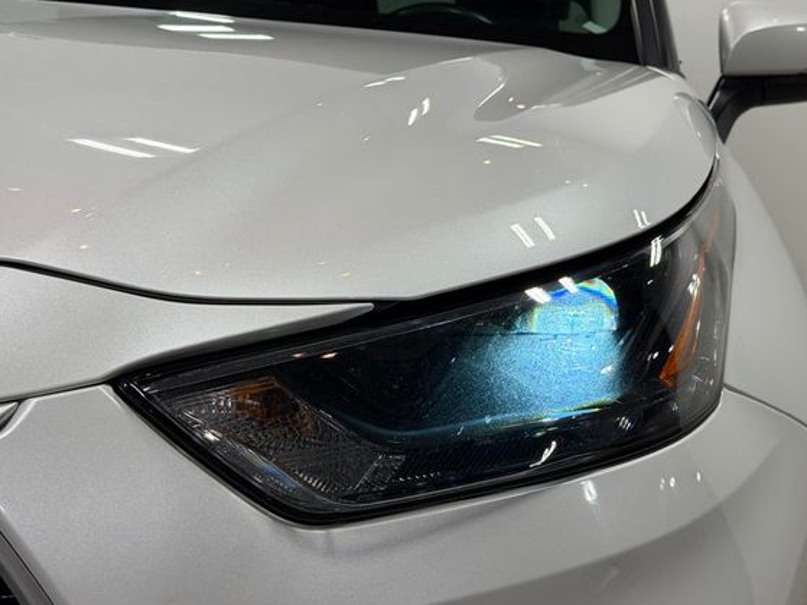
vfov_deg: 26.5
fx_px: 1282
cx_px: 450
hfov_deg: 34.9
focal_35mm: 55
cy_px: 290
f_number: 1.78
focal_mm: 6.76
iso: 100
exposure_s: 1/762
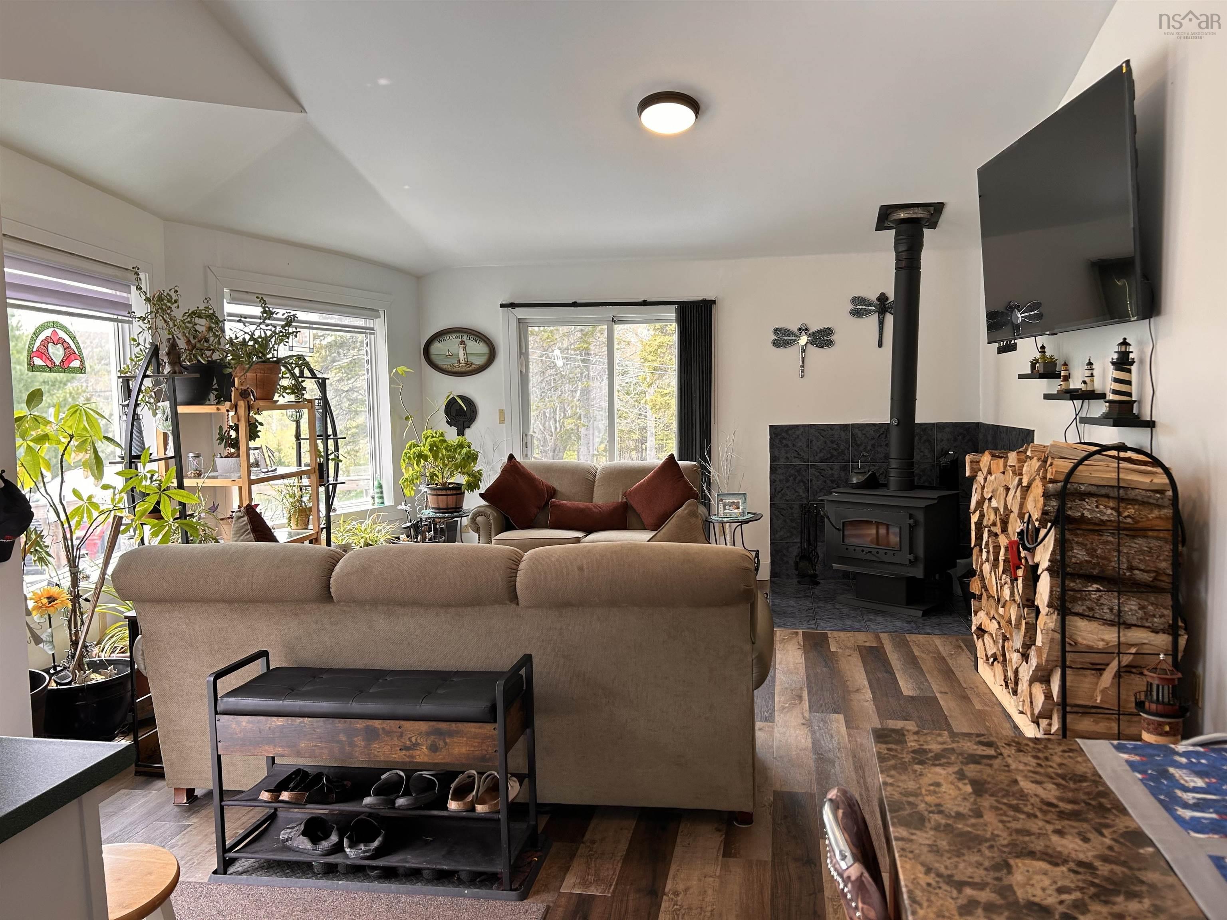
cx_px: 614
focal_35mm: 26
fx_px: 922
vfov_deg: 53.1
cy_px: 460
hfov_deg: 67.3
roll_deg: +0.6
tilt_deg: -4.1
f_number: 1.5
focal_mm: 5.7
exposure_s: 1/120
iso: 50
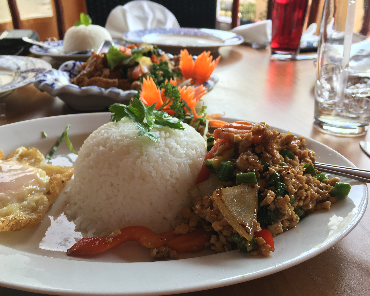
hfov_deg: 57.2
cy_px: 151
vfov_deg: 47.1
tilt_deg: -25.1
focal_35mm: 31
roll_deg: -0.4
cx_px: 194
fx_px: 339
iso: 25
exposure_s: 1/104
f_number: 2.2
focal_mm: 4.15
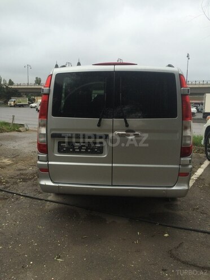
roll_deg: -0.4
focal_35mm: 29
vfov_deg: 61.7
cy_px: 140
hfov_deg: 48.2
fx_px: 235
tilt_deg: -9.6
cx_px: 105
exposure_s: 1/321
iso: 32
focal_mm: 4.15
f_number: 2.2
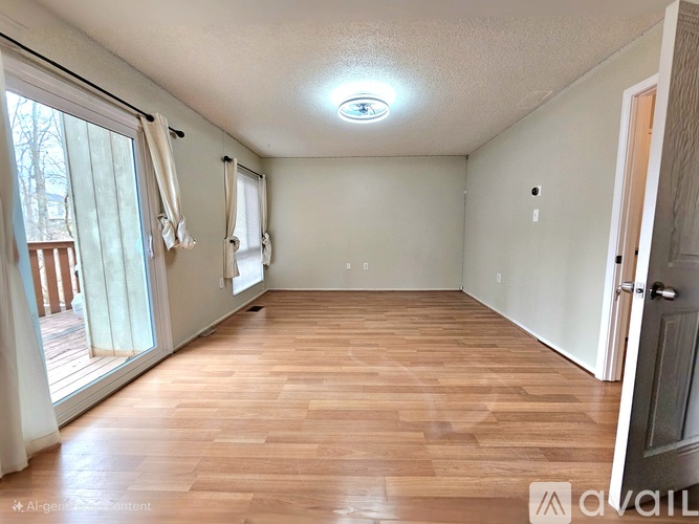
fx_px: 262
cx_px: 350
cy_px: 262
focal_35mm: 13
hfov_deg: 106.2
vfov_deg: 89.9
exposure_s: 1/60.2
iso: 250
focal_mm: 2.2
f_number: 2.2
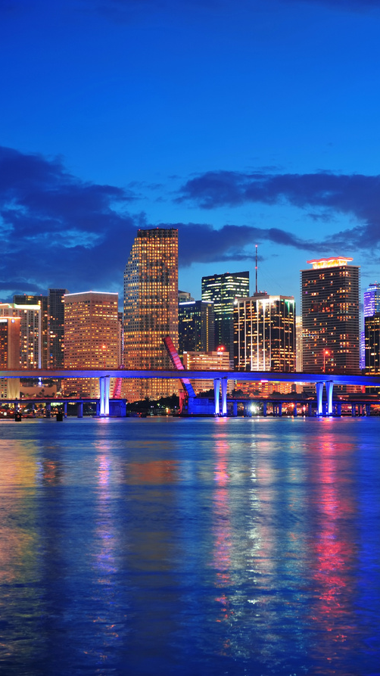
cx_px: 210
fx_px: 1326
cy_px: 336
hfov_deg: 16.3
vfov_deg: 28.6
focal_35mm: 74
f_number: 4
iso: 200
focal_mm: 70
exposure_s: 1.5
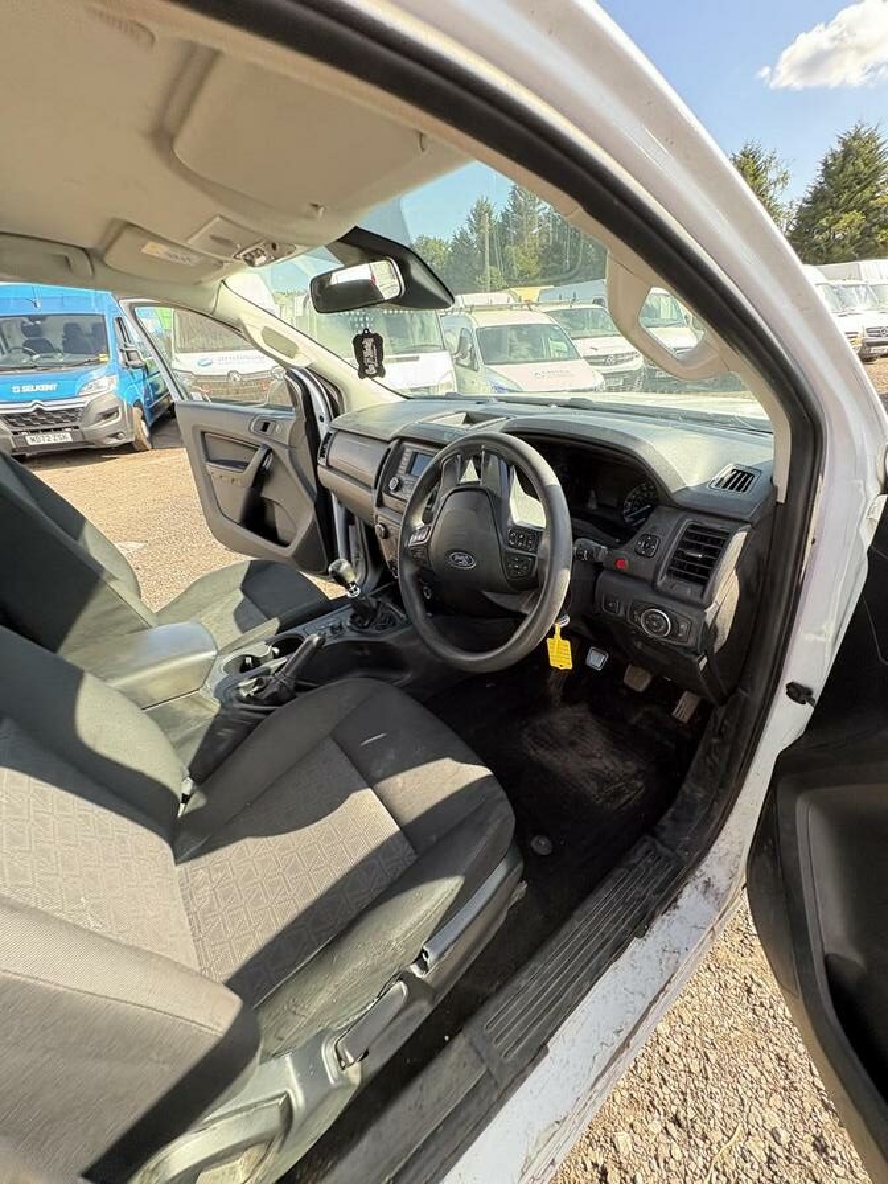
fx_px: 479
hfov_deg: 85.7
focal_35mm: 14
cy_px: 592
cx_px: 444
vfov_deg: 102.1
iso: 100
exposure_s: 1/137
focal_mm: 2.22
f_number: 2.2
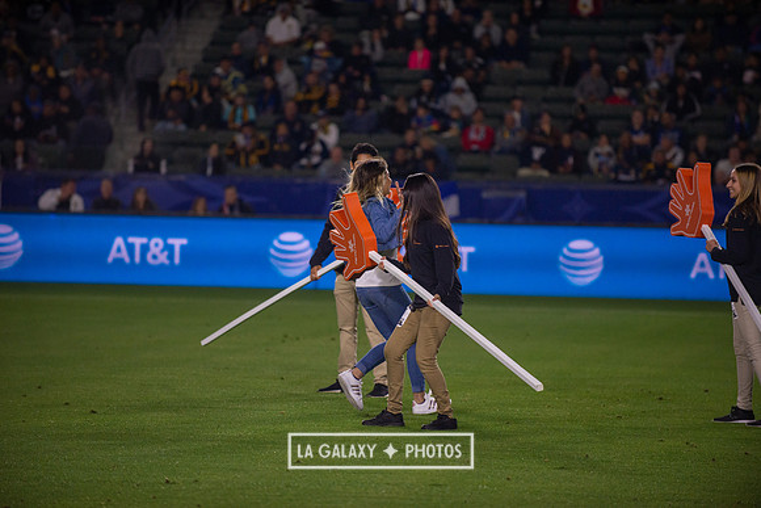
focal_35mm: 200
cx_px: 380
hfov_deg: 10.3
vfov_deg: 6.9
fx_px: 4229
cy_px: 254
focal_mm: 200
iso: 1600
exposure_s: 1/2500
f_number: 2.8
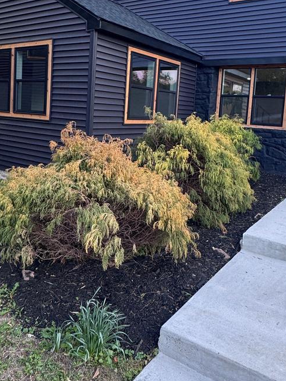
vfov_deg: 54.6
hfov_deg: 42.6
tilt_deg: -4.4
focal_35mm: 33
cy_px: 137
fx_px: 364
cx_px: 106
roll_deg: -1.9
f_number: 2.2
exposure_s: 1/99
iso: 125
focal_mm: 2.22
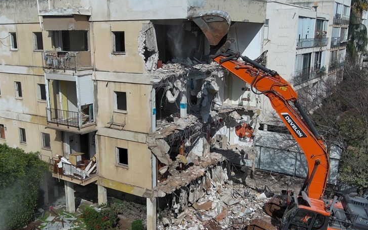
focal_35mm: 40
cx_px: 165
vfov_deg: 31.9
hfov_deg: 49.2
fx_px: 401
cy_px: 134
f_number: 2.8
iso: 101
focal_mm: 10.57
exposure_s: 1/3597
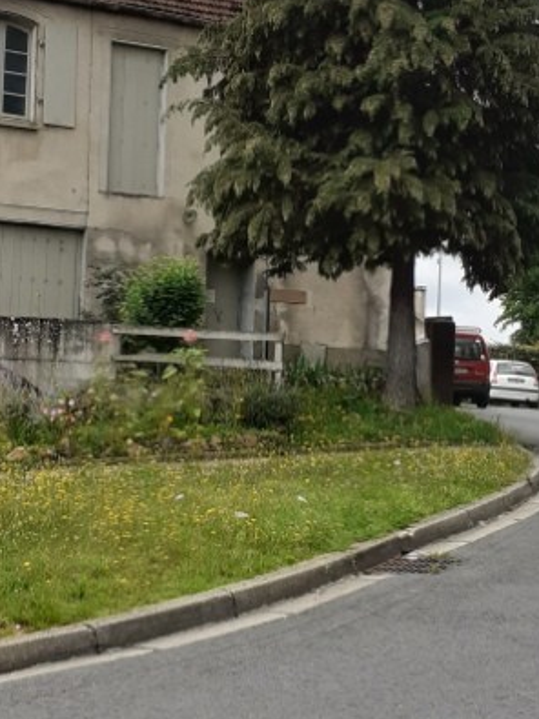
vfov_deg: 27.7
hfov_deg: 21.0
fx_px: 1454
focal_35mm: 70
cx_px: 255
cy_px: 297
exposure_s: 1/2016
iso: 40
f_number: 1.9
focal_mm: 3.6
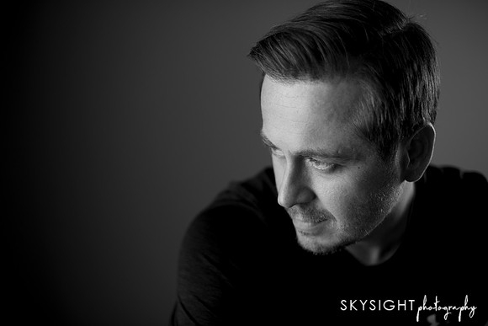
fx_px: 678
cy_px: 163
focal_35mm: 50
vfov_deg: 27.0
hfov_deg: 39.6
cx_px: 244
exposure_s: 1/200
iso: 200
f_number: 2
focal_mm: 50
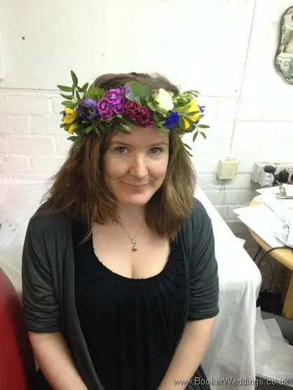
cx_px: 146
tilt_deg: -23.3
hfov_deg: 40.7
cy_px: 195
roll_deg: -3.9
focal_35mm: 35
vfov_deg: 52.6
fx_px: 395
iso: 125
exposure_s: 1/20
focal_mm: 4.28
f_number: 2.4
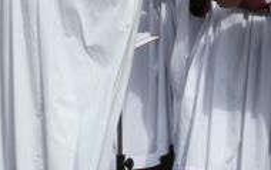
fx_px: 3037
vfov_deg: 3.2
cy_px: -70
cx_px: 203
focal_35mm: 411
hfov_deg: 5.1
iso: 64
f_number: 6.3
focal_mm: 24.5
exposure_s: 1/220
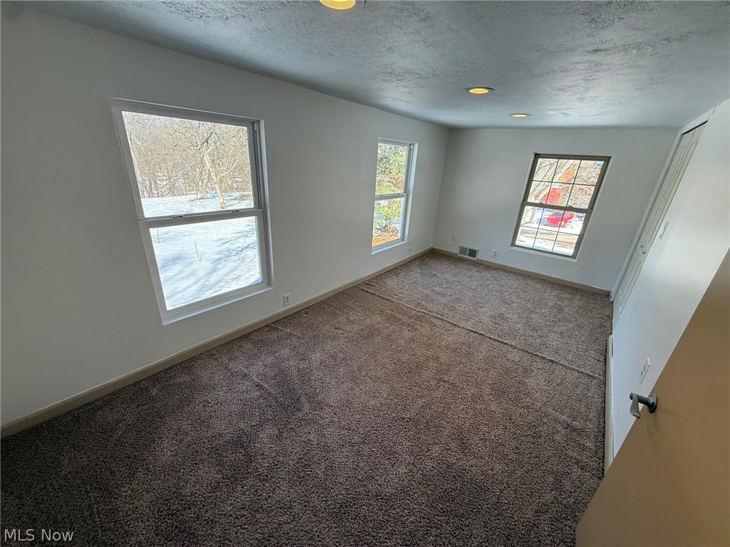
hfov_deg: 102.1
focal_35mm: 14
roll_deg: -4.2
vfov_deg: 85.7
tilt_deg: -21.6
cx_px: 365
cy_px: 274
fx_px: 295
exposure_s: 1/164
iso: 50
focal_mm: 2.22
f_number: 2.2
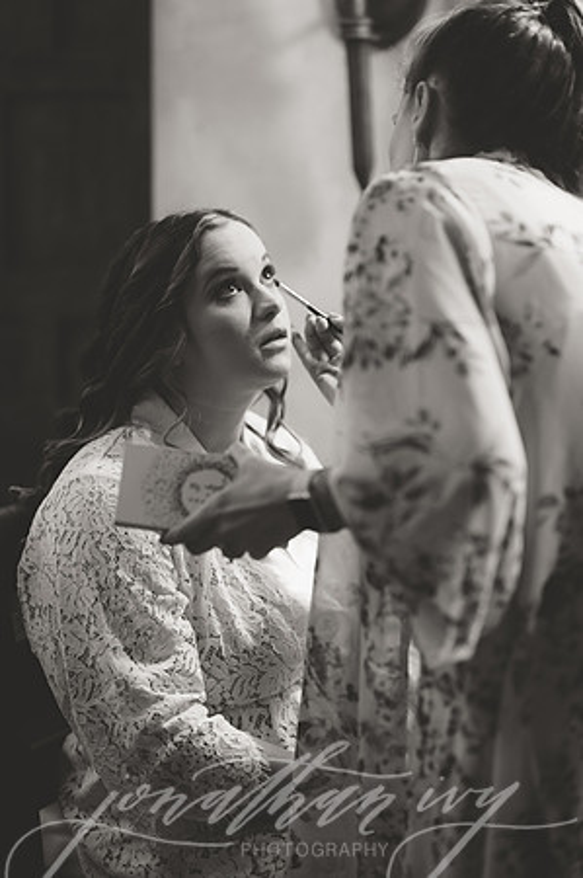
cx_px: 292
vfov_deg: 23.9
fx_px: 2069
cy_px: 439
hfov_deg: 16.0
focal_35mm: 85
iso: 1000
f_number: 2
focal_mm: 85
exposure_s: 1/250
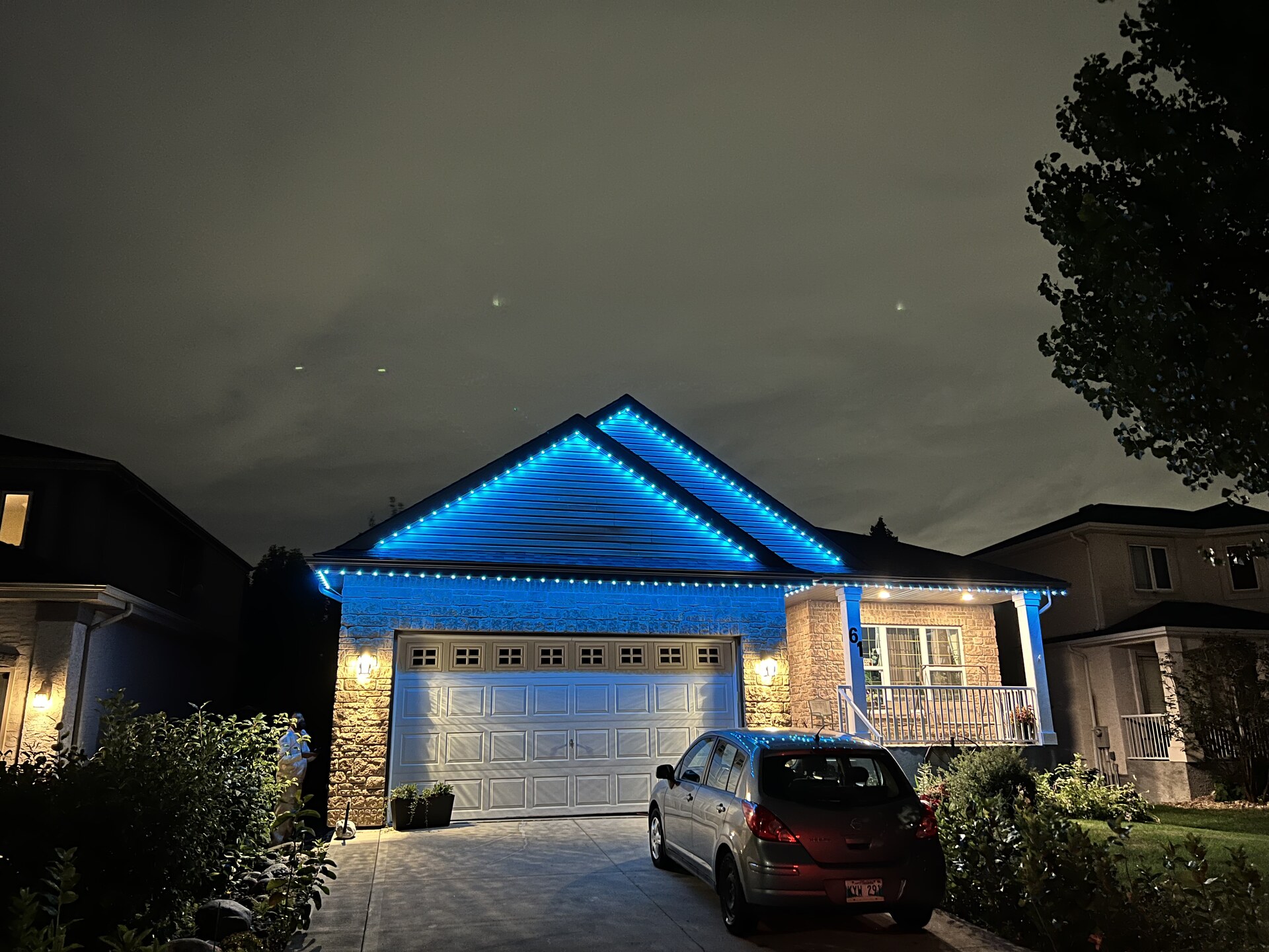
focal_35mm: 26
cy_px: 476
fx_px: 953
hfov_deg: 67.3
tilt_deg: +15.3
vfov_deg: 53.1
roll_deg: +0.6
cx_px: 634
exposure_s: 1/15
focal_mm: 5.7
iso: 640
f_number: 1.5
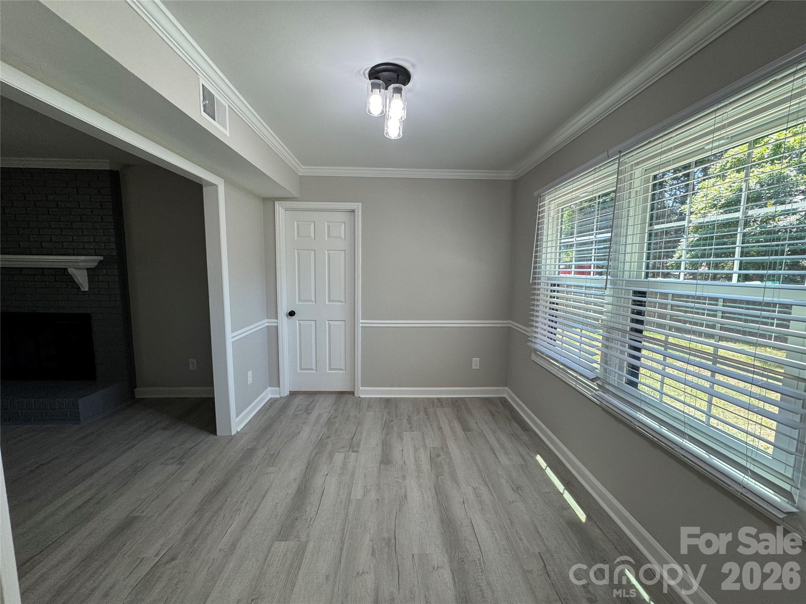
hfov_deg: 102.1
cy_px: 302
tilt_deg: -6.8
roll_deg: -0.3
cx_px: 403
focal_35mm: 14
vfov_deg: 85.7
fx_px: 326
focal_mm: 2.22
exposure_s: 1/120
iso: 125
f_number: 2.2
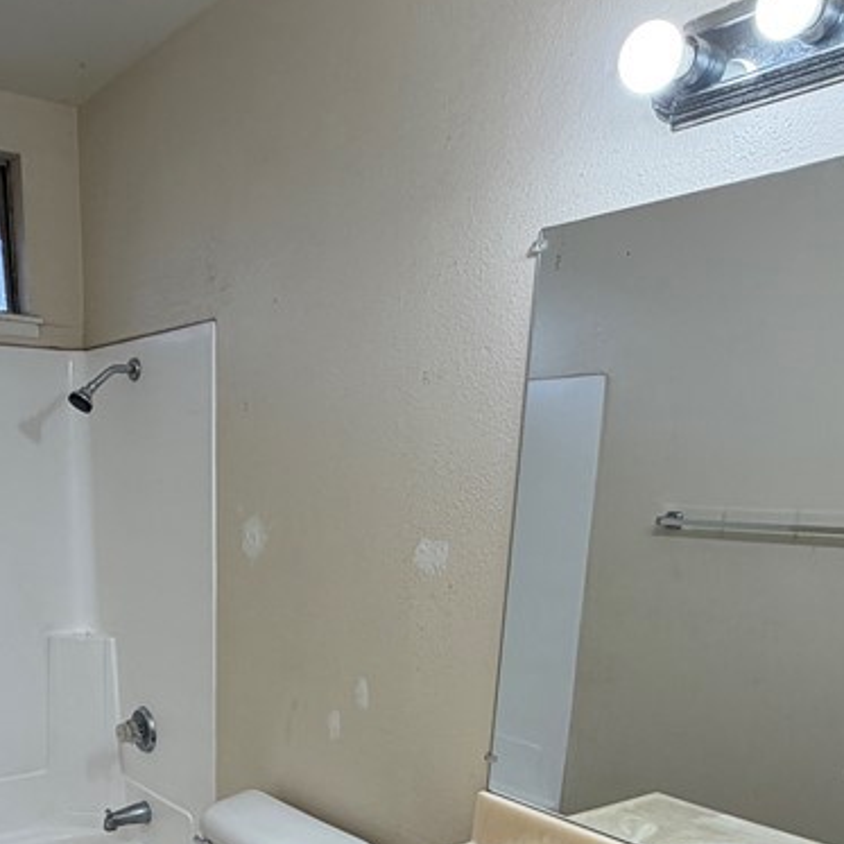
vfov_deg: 44.0
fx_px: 938
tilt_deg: -17.8
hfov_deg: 47.5
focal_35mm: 34
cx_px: 272
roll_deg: -0.3
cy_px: 765
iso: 80
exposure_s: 1/120
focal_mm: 2.22
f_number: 2.2
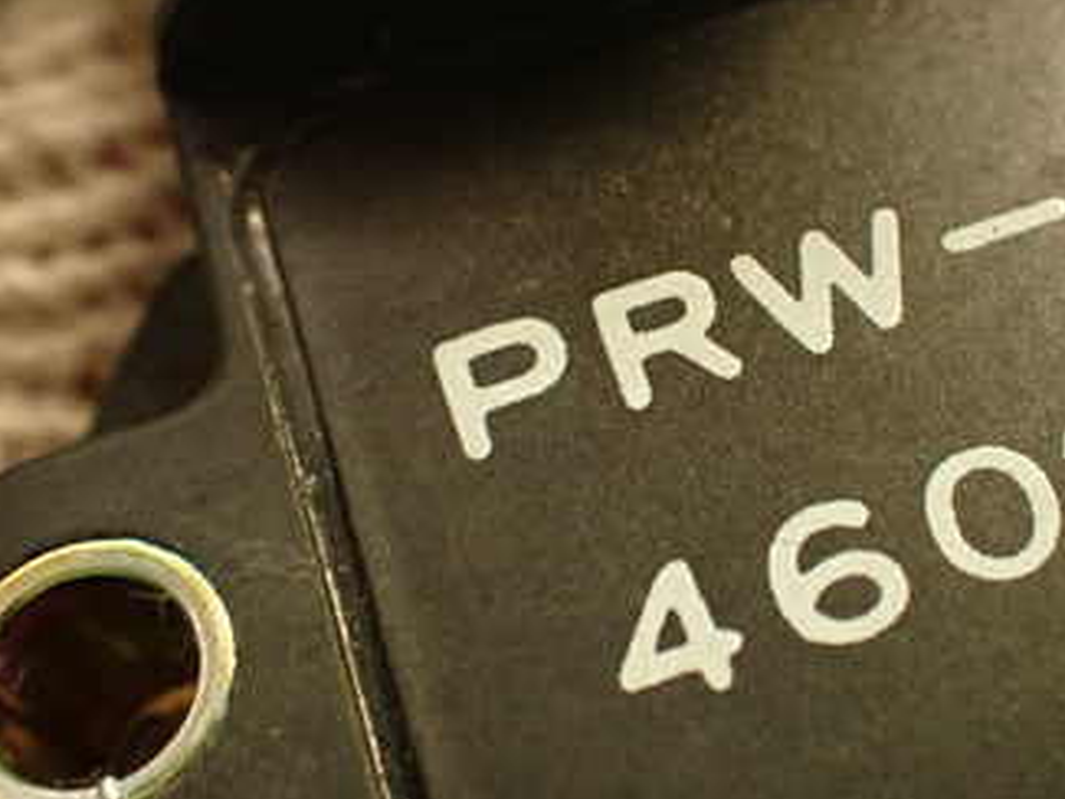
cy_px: 409
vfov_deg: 24.8
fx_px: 1816
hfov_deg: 32.3
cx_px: 744
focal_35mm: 59
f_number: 2.4
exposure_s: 1/30
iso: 320
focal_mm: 5.79
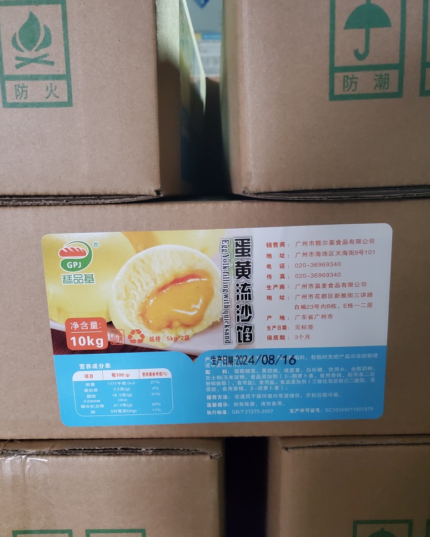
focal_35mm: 28
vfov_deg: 62.1
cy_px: 295
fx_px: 445
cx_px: 217
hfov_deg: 51.5
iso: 800
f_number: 1.5
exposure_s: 1/50
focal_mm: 4.3
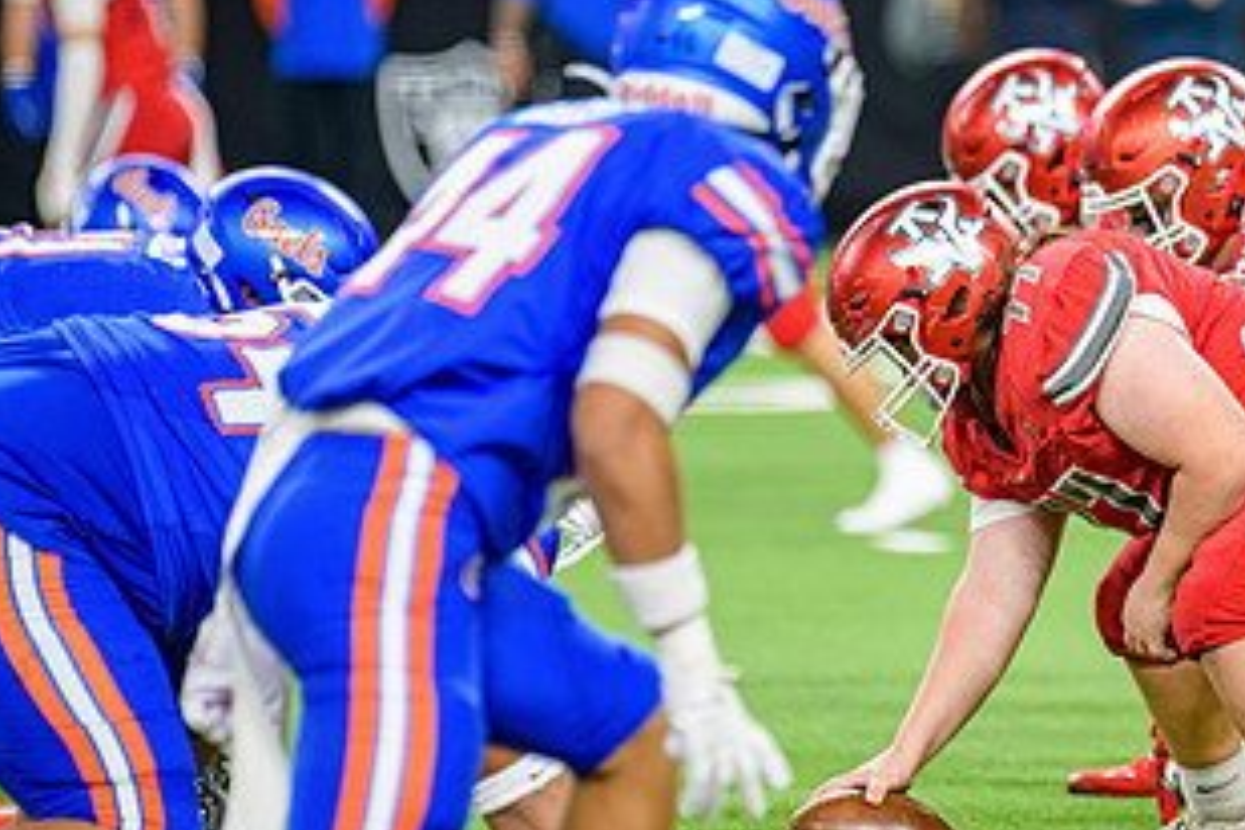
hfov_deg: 4.6
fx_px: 15561
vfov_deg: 3.1
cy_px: 417
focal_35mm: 450
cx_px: 1128
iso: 1000
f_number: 2.8
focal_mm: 240
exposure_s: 1/400
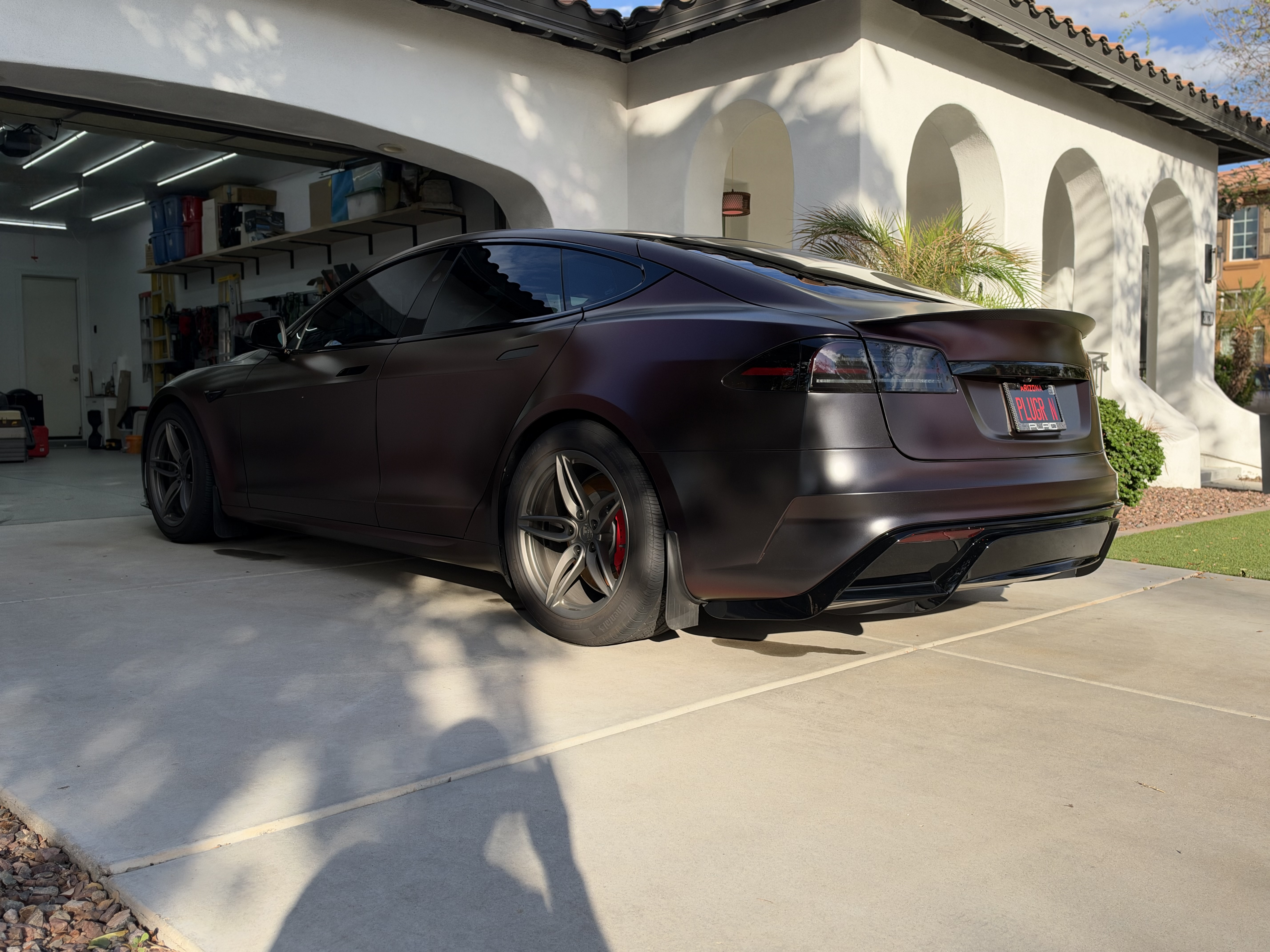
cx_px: 635
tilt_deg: -3.9
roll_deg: +0.6
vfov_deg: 46.8
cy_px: 476
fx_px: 1101
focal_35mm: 30
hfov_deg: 60.0
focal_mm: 6.93
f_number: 1.8
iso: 80
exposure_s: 1/2577
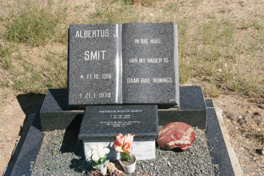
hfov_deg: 33.4
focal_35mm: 60
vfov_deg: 22.6
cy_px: 88
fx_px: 440
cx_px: 132
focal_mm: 40
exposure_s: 1/3000
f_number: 13
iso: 3200
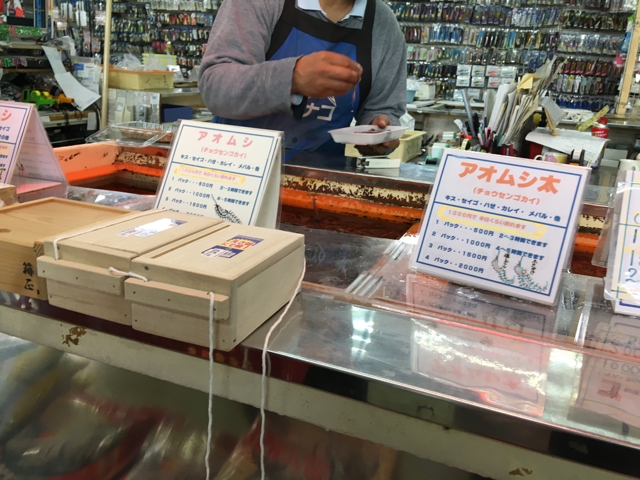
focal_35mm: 29
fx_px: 536
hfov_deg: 61.7
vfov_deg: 48.2
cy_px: 240
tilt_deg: -18.2
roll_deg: -3.3
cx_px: 320
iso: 50
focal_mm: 4.15
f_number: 2.2
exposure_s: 1/30
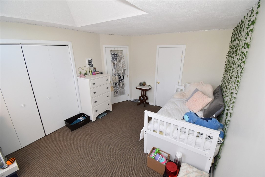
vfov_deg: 77.3
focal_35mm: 15
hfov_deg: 100.4
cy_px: 88
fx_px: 110
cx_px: 132
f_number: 5.6
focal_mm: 10
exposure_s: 1/125
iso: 720
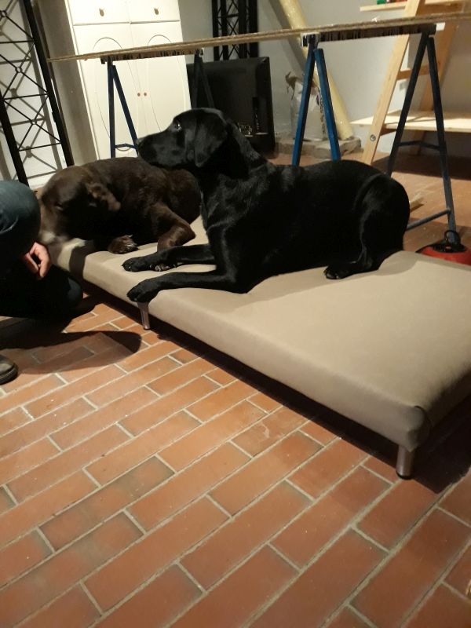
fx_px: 490
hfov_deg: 51.4
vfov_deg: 65.3
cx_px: 236
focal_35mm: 27
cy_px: 314
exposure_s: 1/17
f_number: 1.7
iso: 800
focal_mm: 3.71
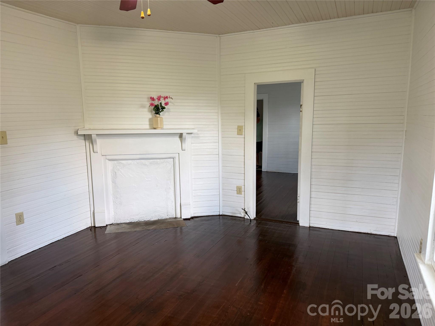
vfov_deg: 56.8
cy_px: 163
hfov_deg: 71.6
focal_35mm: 24
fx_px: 302
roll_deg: +1.1
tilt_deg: -8.6
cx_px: 218
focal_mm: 6.76
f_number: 1.78
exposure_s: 1/121
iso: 160
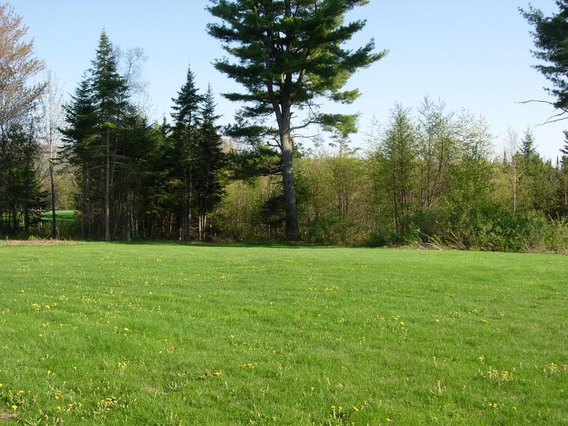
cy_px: 213
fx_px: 624
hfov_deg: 49.0
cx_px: 284
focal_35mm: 38
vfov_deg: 37.7
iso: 79
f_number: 4.8
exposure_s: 1/304
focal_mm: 7.8
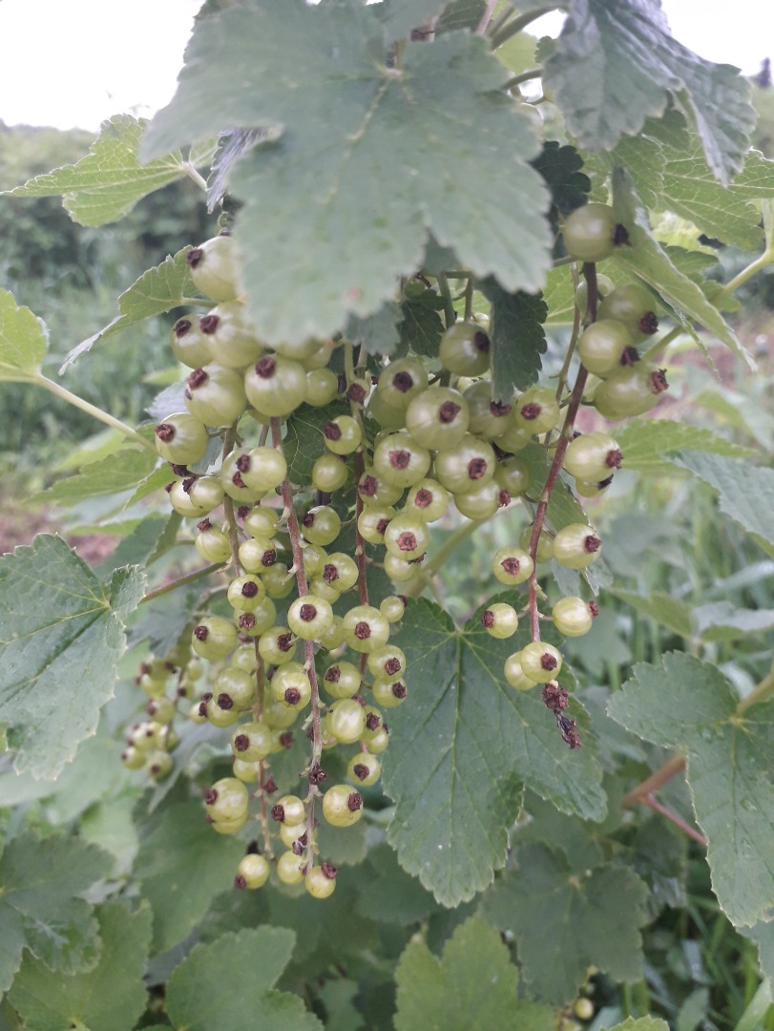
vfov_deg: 65.3
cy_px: 516
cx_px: 387
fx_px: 804
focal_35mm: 27
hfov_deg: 51.4
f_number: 1.9
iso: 80
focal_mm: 3.6
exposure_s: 1/50
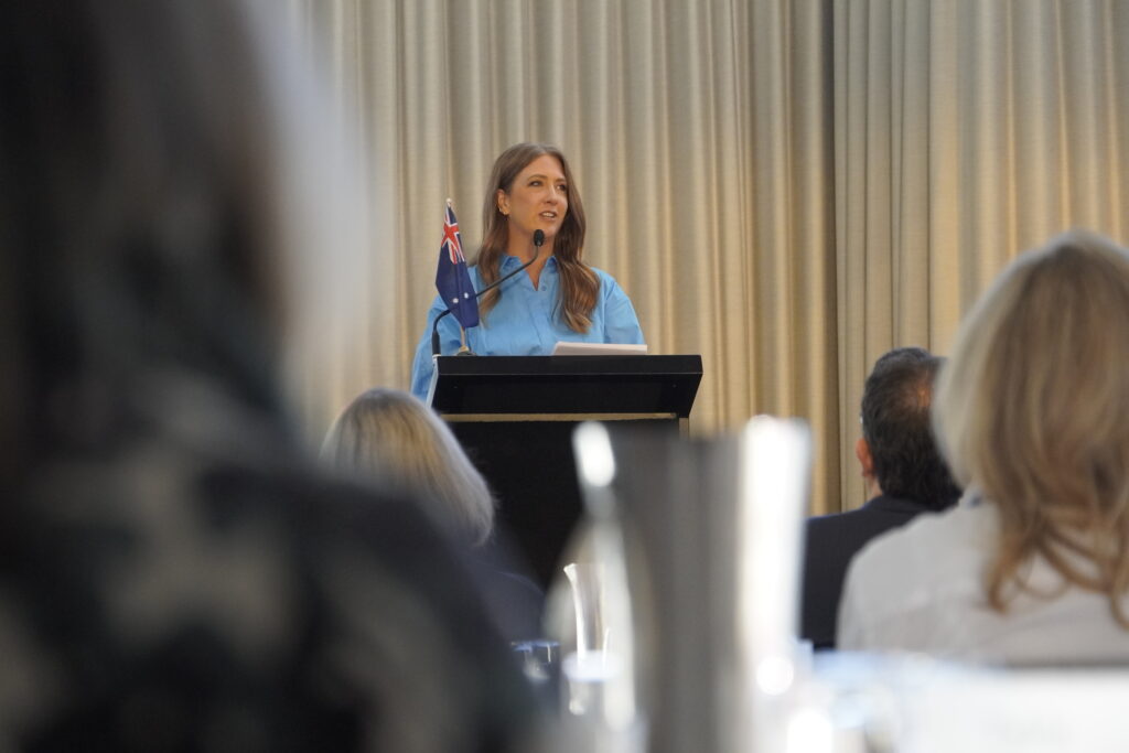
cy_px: 376
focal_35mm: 172
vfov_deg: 8.0
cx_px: 564
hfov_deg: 11.9
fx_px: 5410
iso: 2500
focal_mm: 115
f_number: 6.3
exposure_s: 1/200
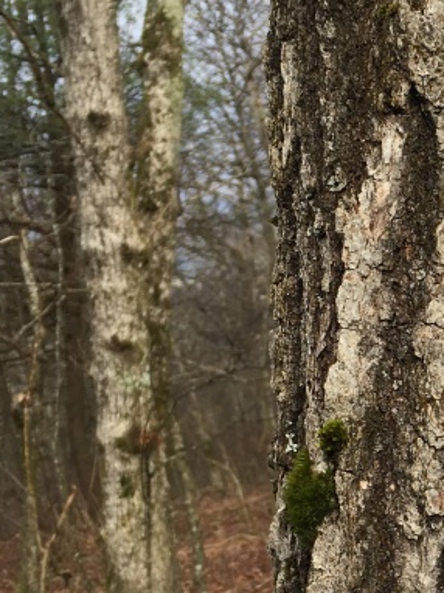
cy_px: 452
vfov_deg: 23.9
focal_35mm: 81
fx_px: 1387
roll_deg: +3.1
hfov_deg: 17.1
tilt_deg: -14.2
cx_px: 579
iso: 25
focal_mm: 4.15
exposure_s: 1/663
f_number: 2.2
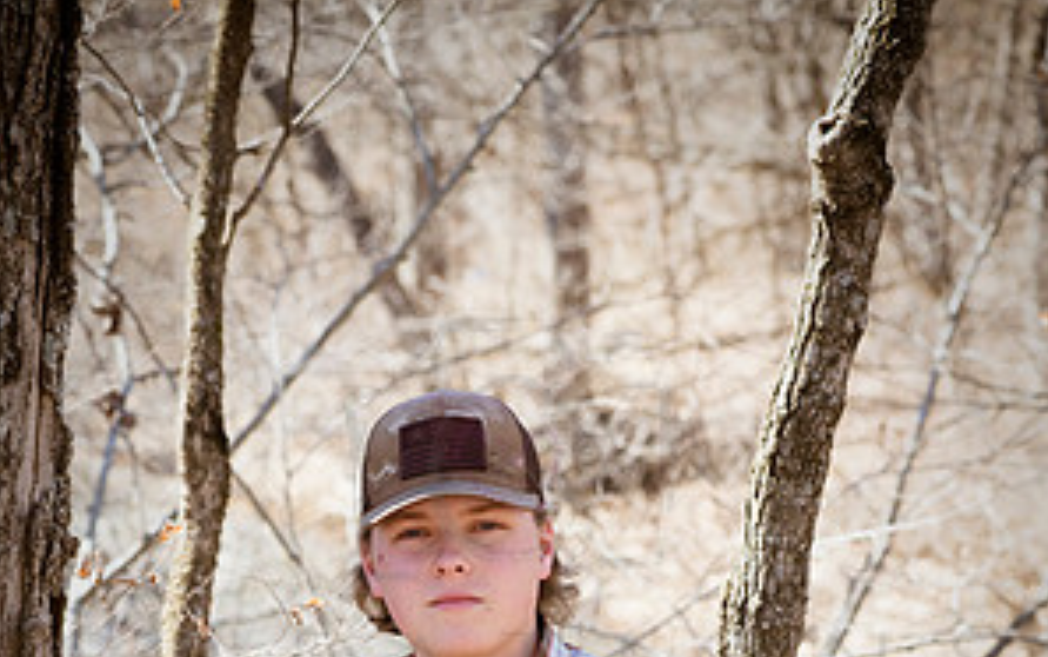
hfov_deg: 12.9
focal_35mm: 162
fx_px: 4630
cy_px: 788
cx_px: 522
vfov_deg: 8.0
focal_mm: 105
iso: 800
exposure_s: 1/320
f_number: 8
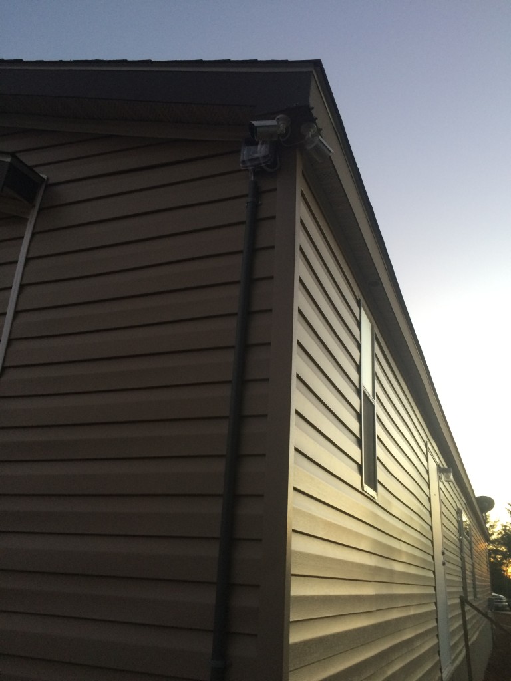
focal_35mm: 29
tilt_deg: +21.1
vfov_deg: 61.7
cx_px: 256
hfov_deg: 48.2
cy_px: 340
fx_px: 571
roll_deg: -2.1
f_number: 2.2
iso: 100
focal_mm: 4.15
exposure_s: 1/30
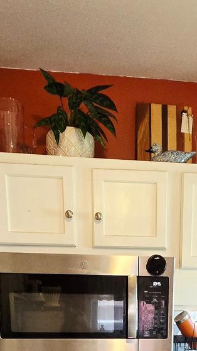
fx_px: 362
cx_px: 133
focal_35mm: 39
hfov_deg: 30.2
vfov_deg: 38.4
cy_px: 420
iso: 400
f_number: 2.2
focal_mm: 2.2
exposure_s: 1/60.2
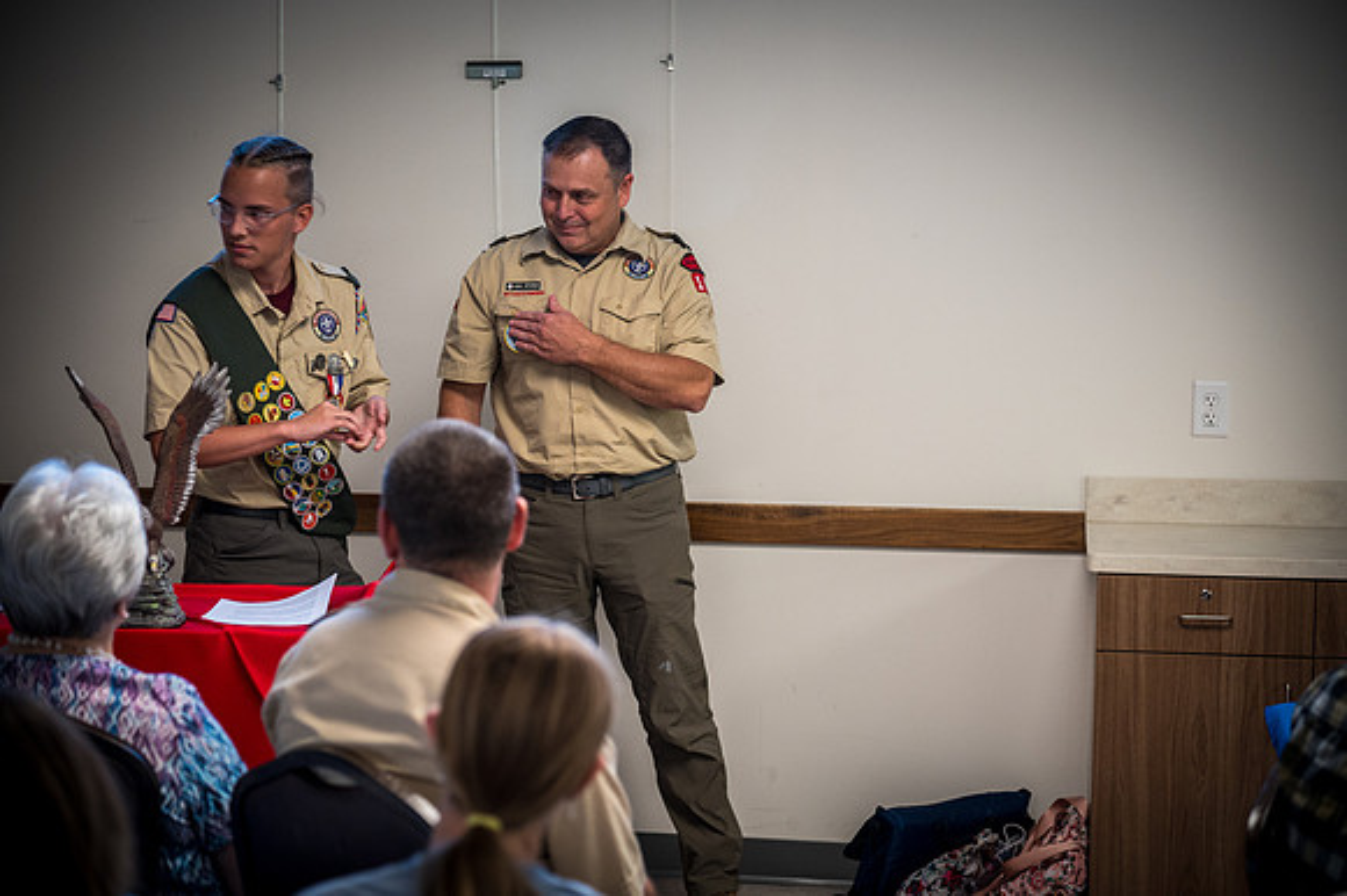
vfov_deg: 14.8
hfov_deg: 22.2
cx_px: 674
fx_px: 3440
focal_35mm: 92
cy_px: 448
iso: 2000
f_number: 4
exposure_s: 1/125
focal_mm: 92
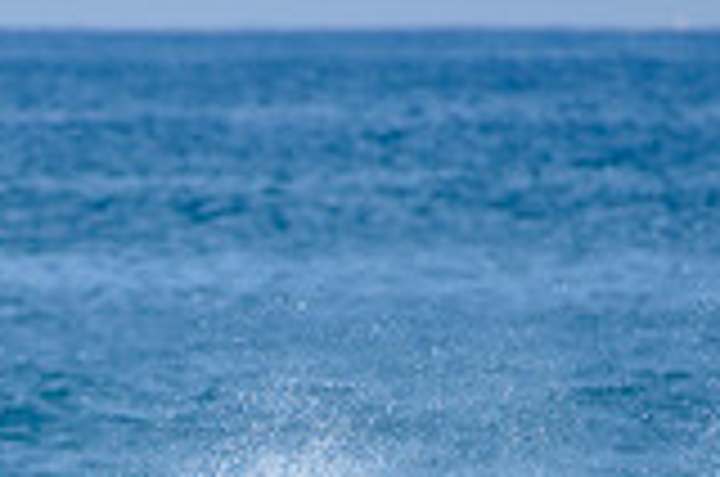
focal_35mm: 1818
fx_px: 36287
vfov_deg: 0.8
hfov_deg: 1.1
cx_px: 122
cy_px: 826
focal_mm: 500
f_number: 5.6
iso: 160
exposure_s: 1/2000
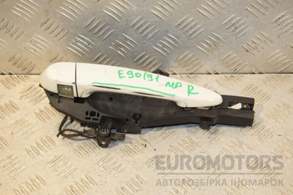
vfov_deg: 20.2
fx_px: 549
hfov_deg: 29.9
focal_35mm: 68
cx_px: 146
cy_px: 98
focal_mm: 45
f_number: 7.1
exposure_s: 1/200
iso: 800
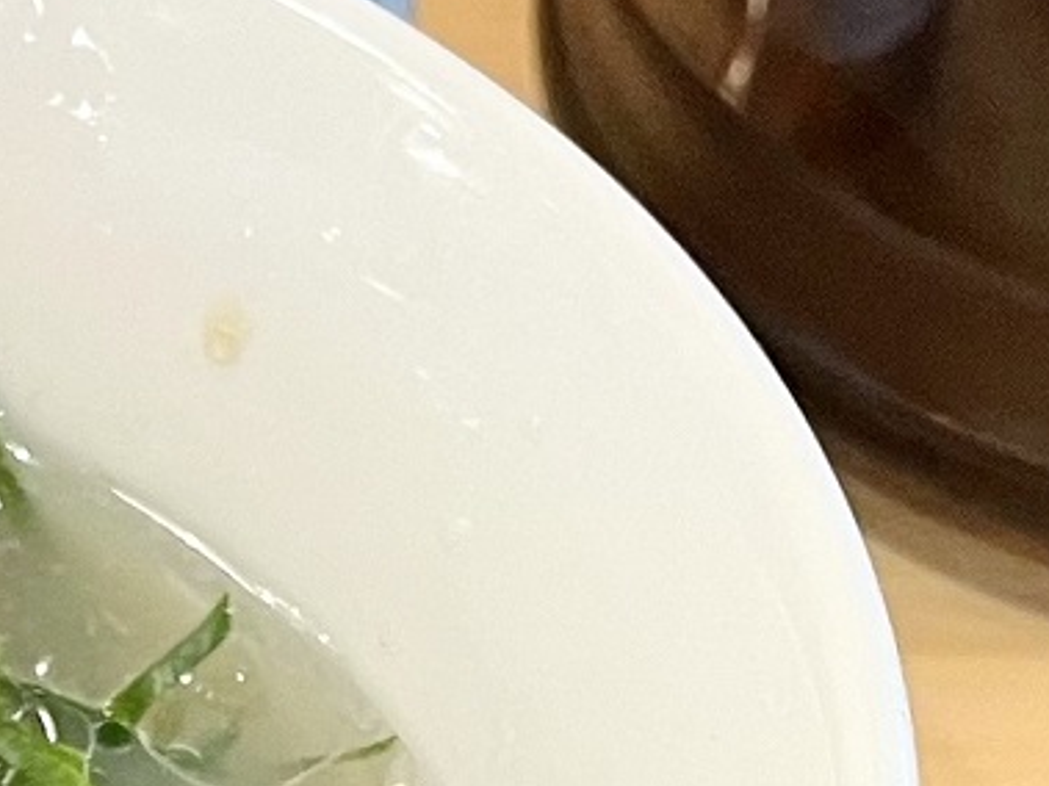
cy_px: 1493
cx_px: 365
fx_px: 5029
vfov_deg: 8.5
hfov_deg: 11.9
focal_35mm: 166
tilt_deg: -51.2
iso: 160
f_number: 1.6
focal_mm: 4.2
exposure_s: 1/60
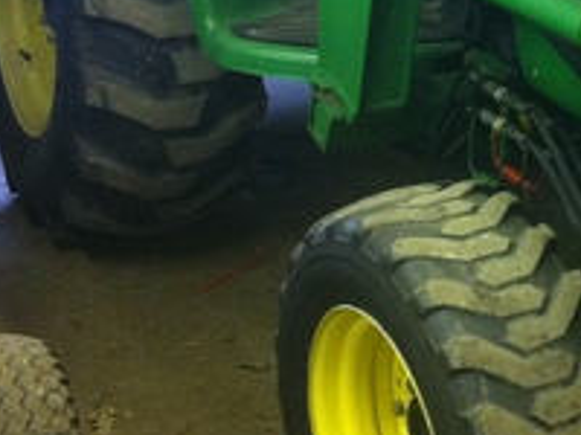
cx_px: 535
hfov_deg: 20.2
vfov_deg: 15.2
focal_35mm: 95
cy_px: -46
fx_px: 1594
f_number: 2.8
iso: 320
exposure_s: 1/15
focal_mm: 3.85
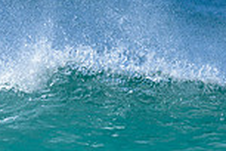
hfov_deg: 0.7
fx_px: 19045
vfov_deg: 0.5
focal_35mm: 3034
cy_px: 251
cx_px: -77
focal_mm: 800
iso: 280
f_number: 6.3
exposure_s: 1/2000
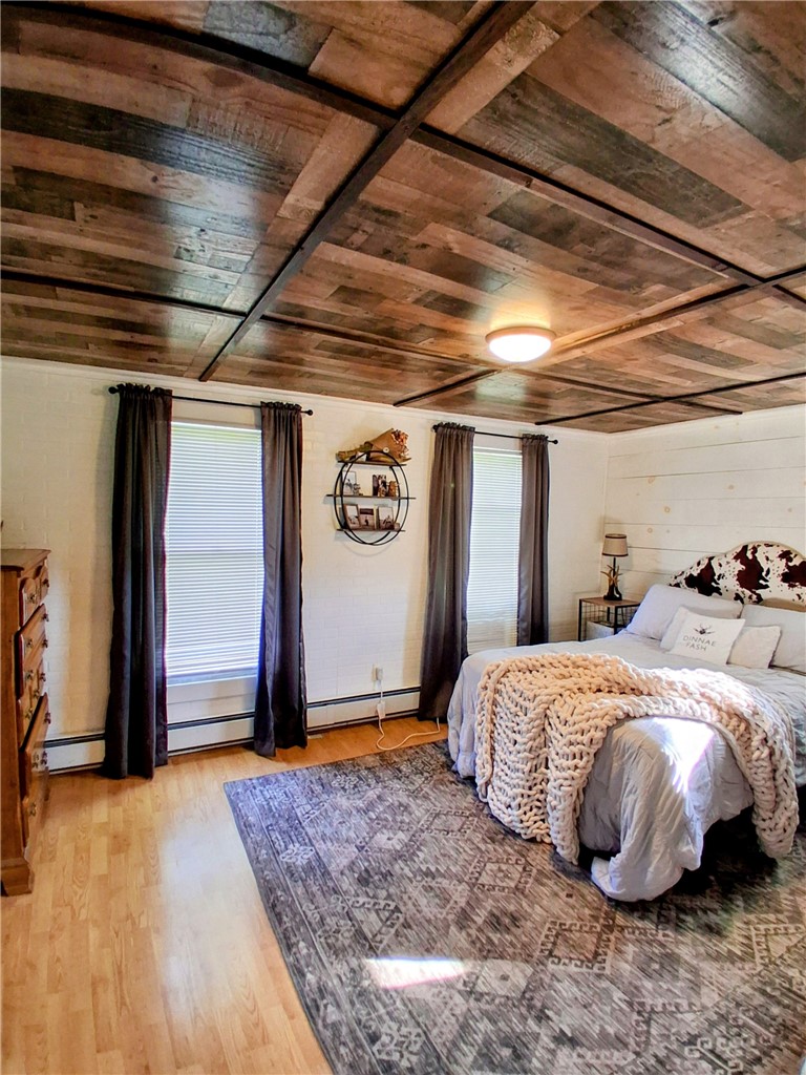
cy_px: 538
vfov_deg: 91.0
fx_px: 528
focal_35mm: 17
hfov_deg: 74.7
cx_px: 403
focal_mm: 1.4
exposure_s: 1/40
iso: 125
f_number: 2.2
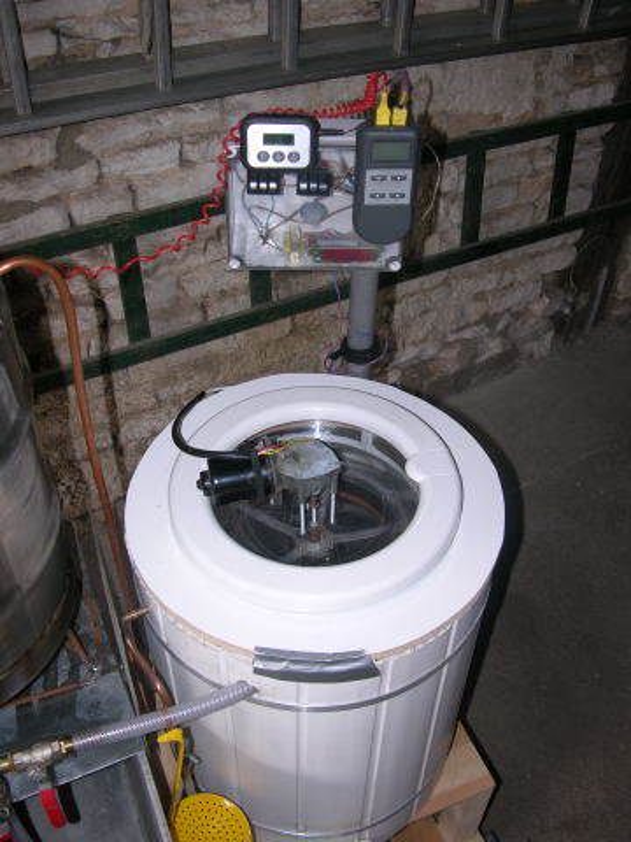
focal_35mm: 35
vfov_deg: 52.6
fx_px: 851
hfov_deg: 40.7
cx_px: 316
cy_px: 421
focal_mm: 8.9
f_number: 2.8
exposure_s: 1/60.1
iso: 50
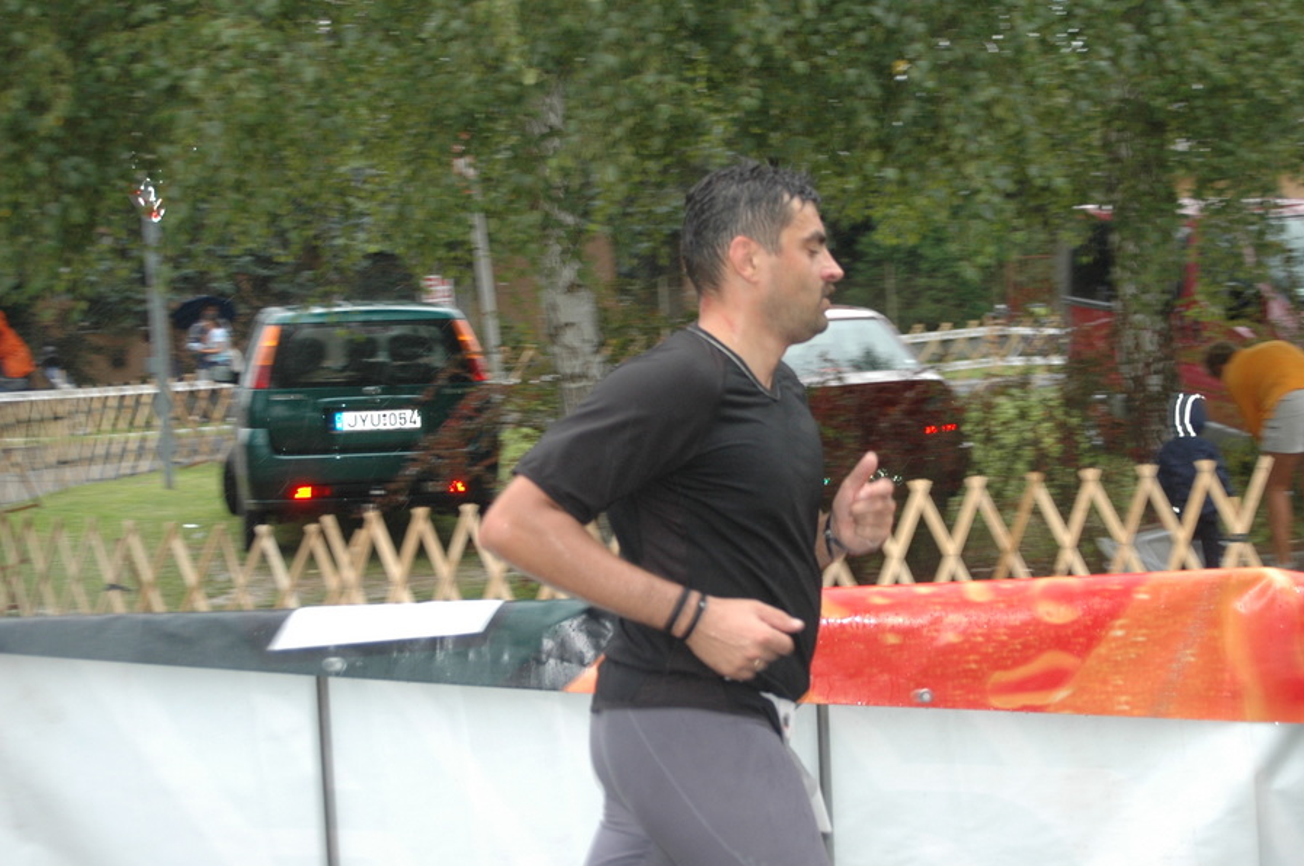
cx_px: 743
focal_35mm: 67
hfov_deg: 30.1
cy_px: 404
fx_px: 2424
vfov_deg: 20.3
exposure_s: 1/125
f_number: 4
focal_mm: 38
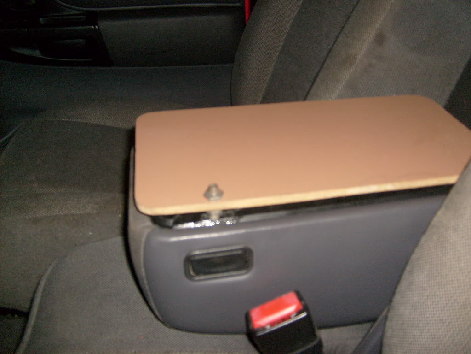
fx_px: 476
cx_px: 236
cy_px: 177
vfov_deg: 40.7
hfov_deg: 52.6
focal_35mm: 35
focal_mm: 5.8
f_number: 2.8
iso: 100
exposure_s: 1/45
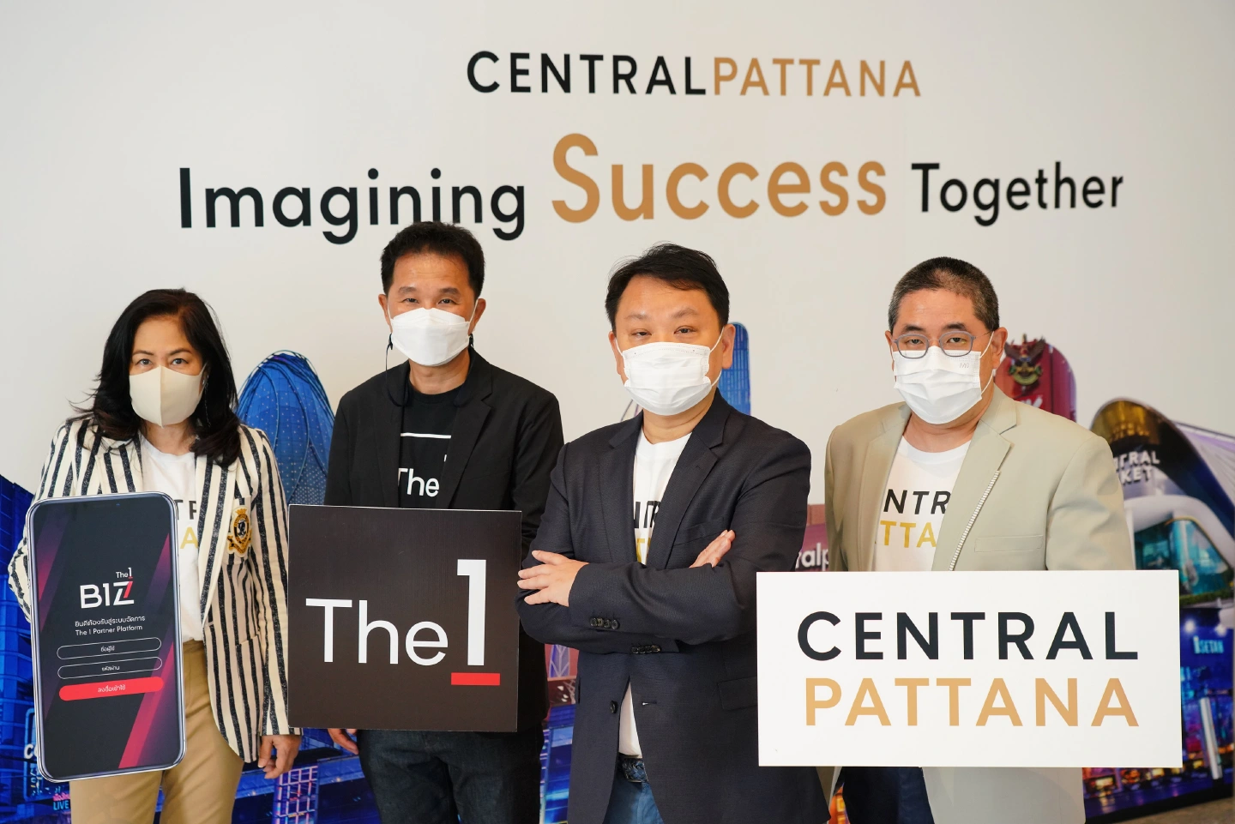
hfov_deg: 36.2
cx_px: 618
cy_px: 412
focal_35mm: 55
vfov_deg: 24.6
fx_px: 1887
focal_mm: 55
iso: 2000
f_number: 5
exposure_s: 1/60
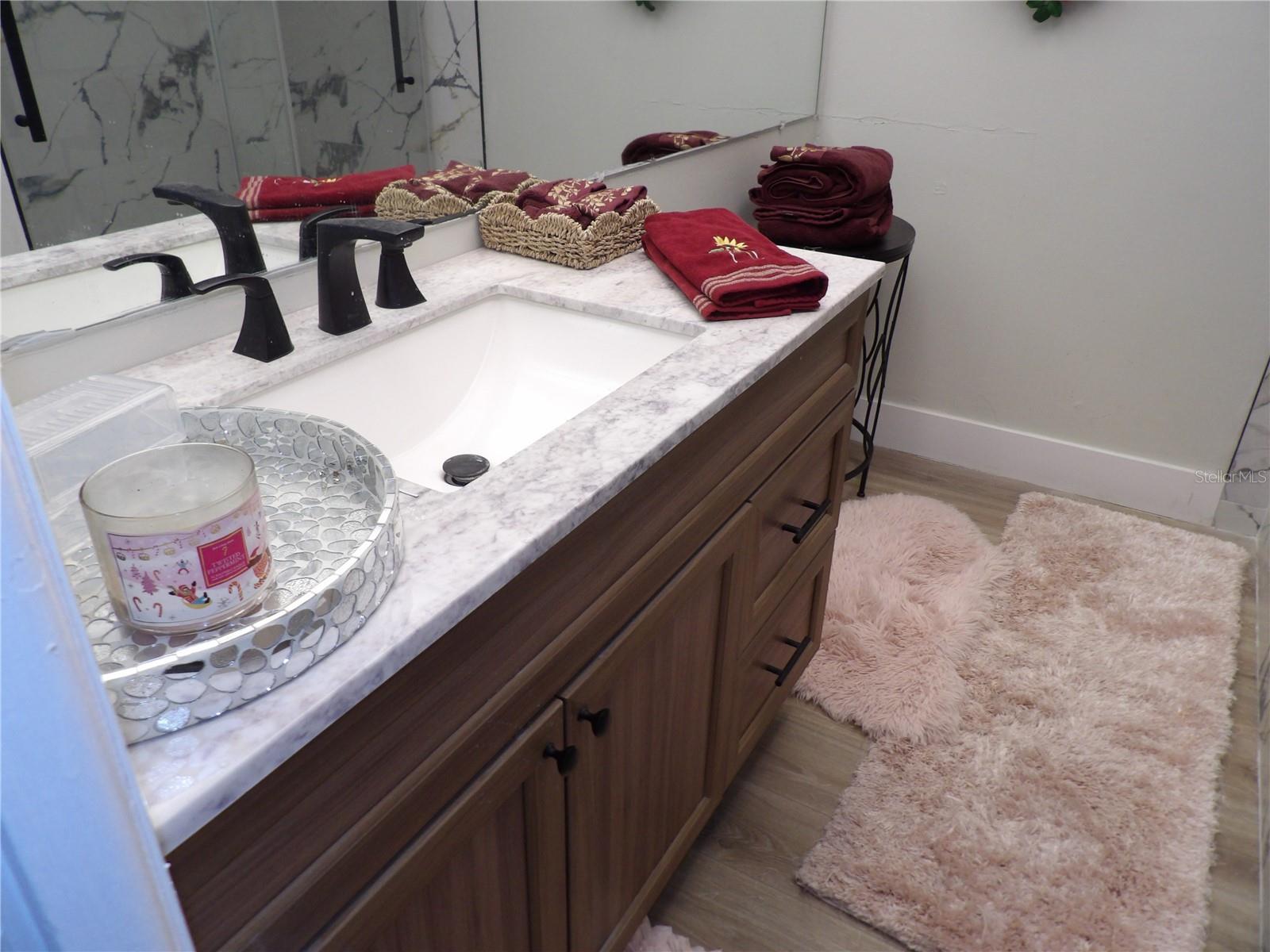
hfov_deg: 71.6
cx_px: 635
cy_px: 476
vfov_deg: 56.8
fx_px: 881
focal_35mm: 24
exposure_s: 1/33
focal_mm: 4.3
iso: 199
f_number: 3.2
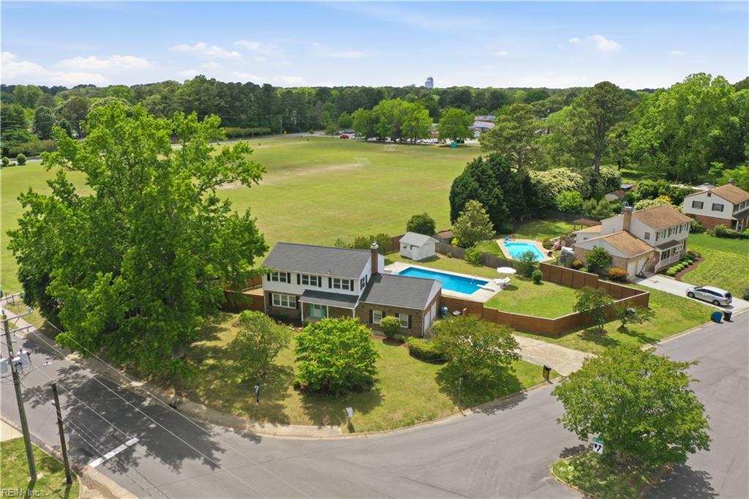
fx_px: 582
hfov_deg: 65.5
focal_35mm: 28
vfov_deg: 46.4
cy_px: 250
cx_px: 374
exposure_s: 1/500
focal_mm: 10.3
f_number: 5.6
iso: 100
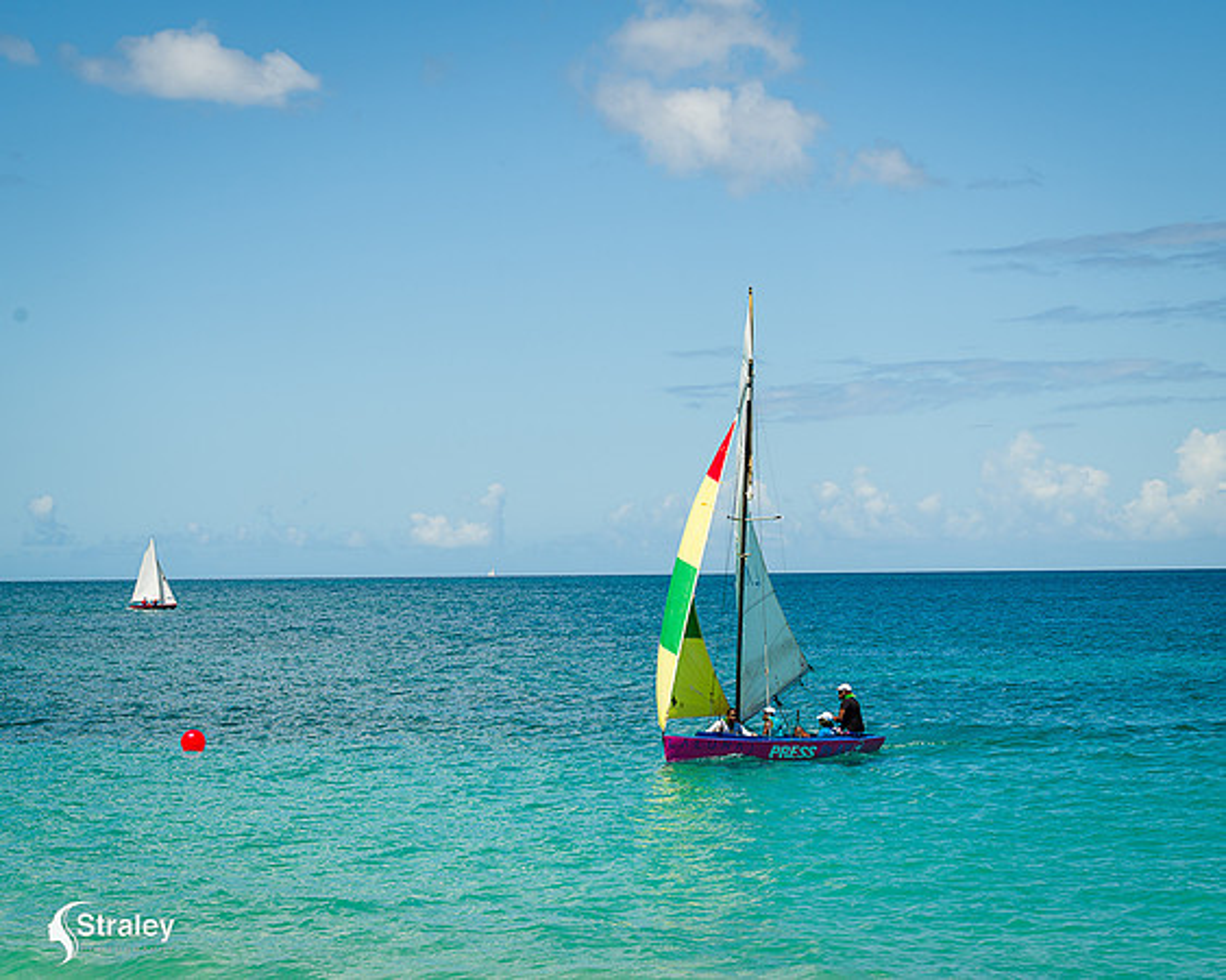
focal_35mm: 98
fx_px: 3568
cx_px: 741
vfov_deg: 15.6
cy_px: 488
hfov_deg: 19.5
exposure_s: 1/320
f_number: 8
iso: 90
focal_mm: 86
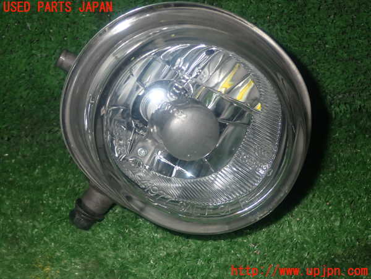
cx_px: 186
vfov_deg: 27.0
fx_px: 579
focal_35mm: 54
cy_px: 140
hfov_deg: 35.5
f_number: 10
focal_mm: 9.65
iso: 400
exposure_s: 1/50
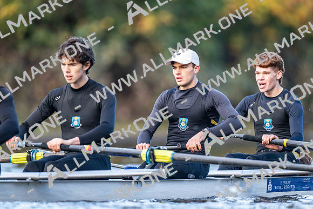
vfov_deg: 2.3
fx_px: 5218
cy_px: 104
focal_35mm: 600
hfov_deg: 3.4
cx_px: 156
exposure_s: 1/2500
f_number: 4
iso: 4500
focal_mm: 600
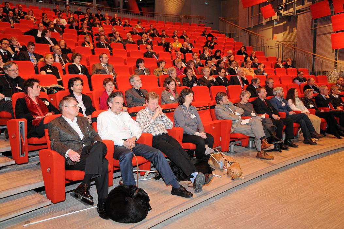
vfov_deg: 47.8
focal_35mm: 27
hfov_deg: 67.4
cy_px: 114
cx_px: 172
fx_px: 258
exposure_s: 1/13
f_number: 2.8
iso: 400
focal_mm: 18
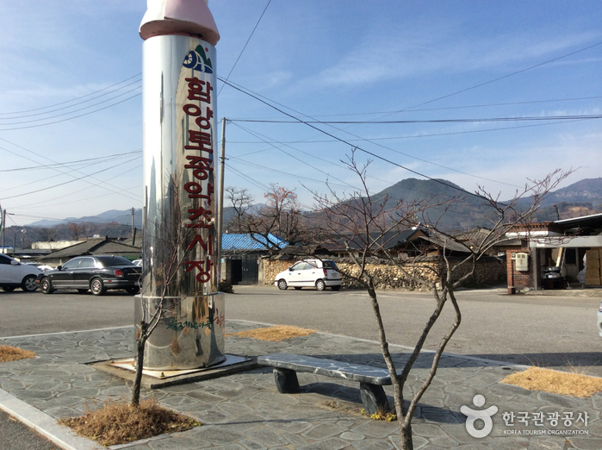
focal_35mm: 33
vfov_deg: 42.8
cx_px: 301
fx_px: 573
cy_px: 225
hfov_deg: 55.4
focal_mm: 3.3
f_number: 2.4
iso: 32
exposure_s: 1/1506
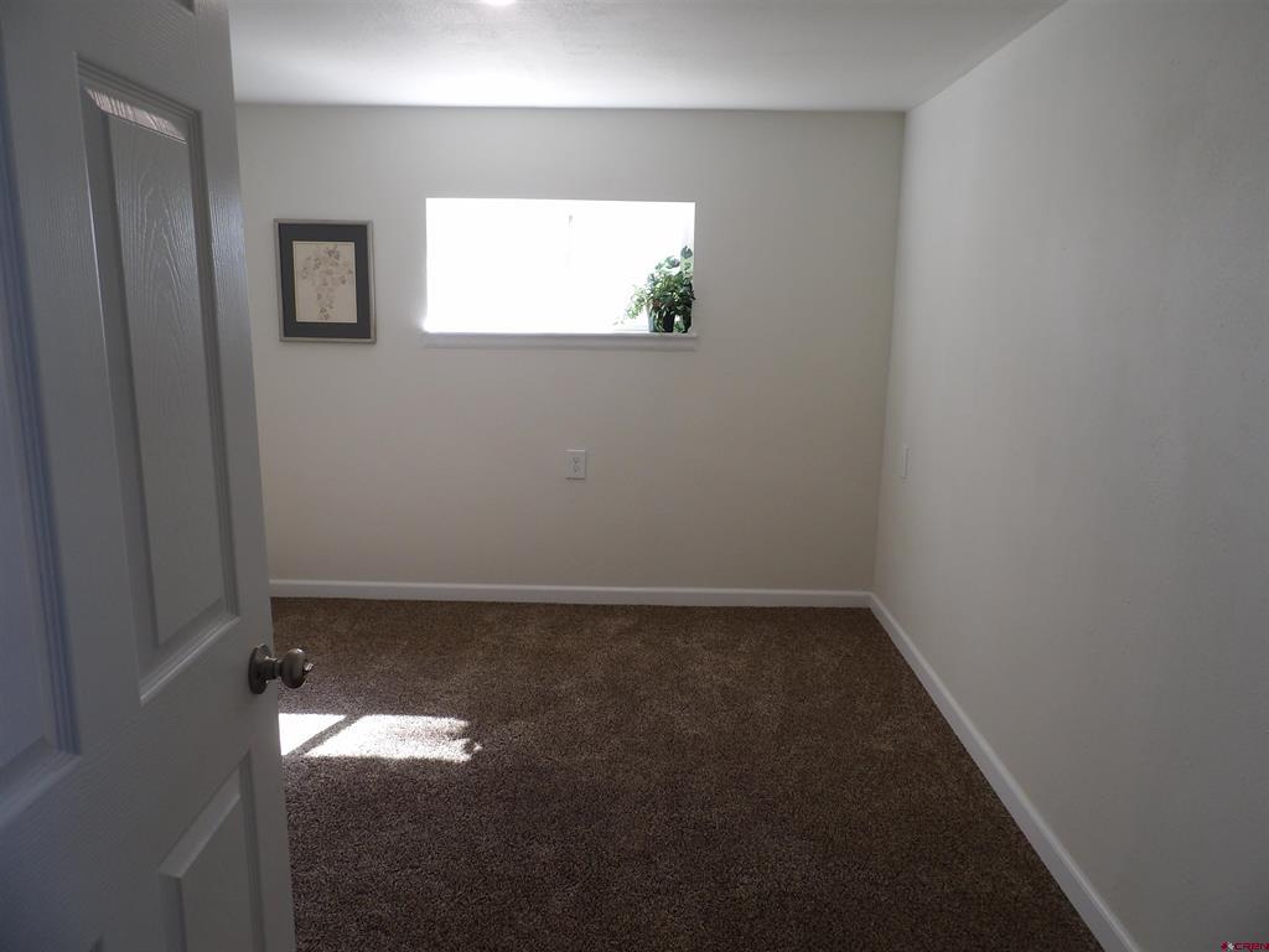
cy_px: 476
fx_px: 880
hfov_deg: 71.6
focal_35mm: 24
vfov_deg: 56.8
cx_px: 634
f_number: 2.8
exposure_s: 1/60
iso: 100
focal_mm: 4.3
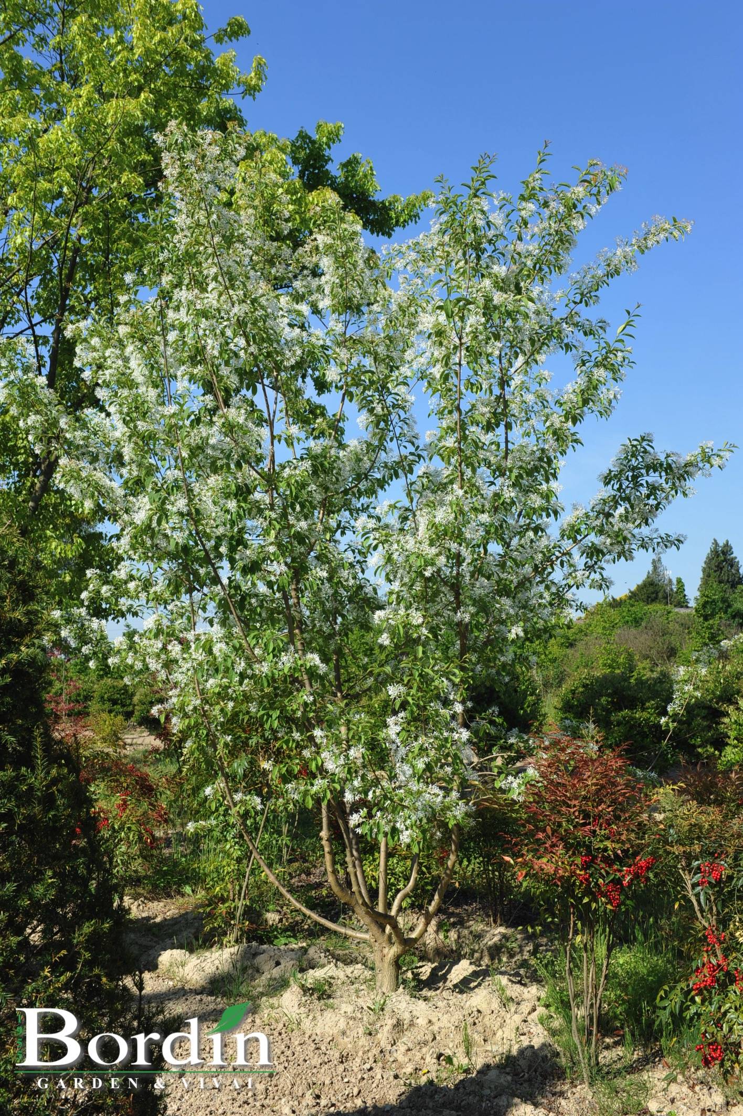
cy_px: 558
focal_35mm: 40
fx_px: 1240
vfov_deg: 48.5
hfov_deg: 33.4
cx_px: 372
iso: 200
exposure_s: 1/250
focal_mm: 40
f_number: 8
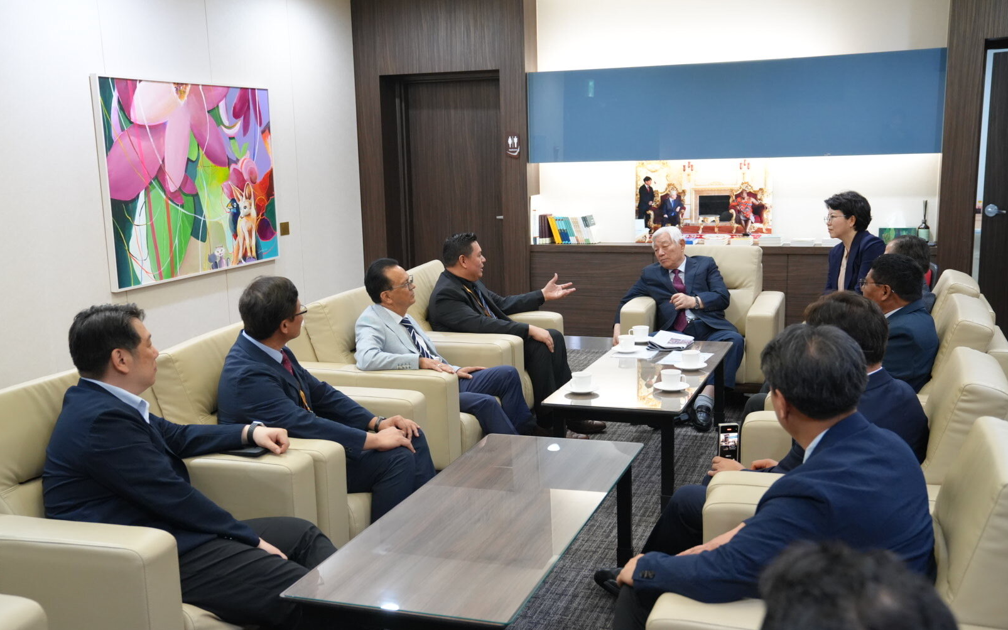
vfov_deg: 33.6
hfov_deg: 51.5
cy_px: 334
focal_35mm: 38
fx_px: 1044
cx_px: 505
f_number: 4
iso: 4000
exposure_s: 1/160
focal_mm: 37
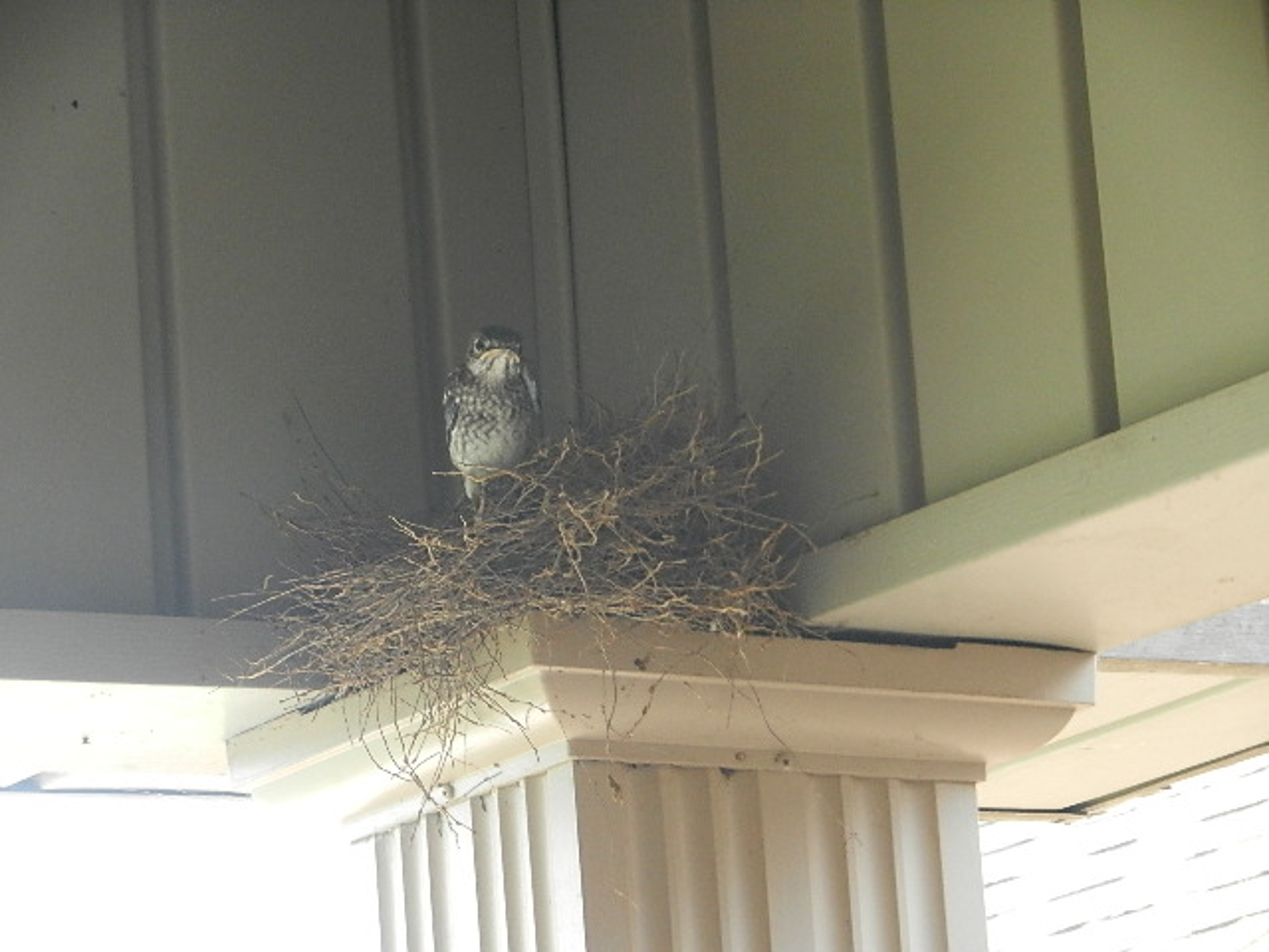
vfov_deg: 10.3
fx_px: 5279
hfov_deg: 13.7
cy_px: 476
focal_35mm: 144
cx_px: 634
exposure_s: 1/160
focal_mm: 25.9
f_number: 5.2
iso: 640
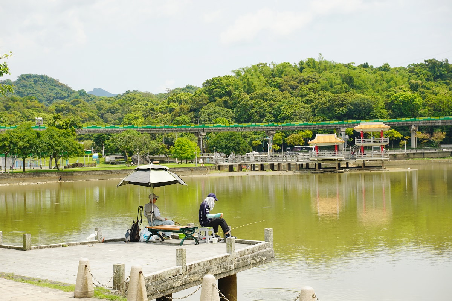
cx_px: 226
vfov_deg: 18.2
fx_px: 942
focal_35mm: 75
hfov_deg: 27.0
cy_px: 150
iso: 100
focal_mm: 75
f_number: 7.1
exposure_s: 1/125
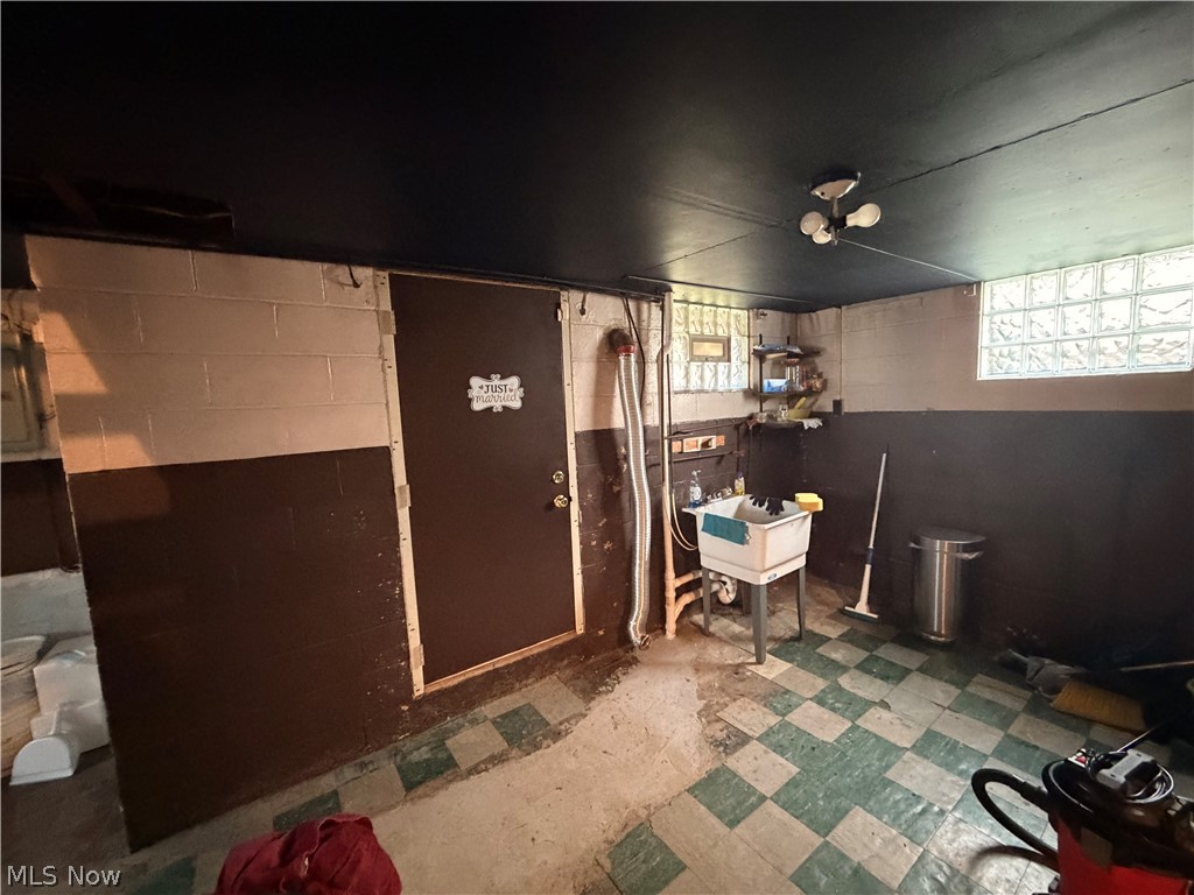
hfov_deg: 102.1
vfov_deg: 85.7
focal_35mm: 14
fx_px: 483
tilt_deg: -6.2
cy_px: 448
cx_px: 597
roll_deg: +4.0
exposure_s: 1/30
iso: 1250
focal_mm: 2.22
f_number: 2.2
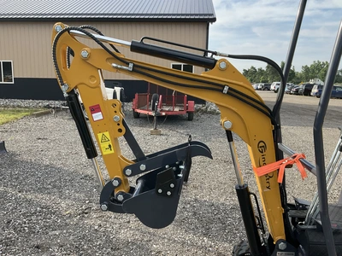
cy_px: 128
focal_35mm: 29
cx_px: 171
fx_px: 287
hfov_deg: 61.7
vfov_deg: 48.2
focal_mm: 3
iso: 25
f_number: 1.8
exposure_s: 1/504
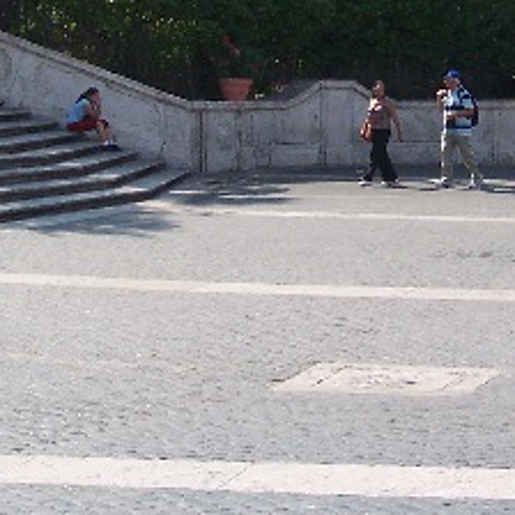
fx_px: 2020
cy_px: -39
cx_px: 481
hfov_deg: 14.4
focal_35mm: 120
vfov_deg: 14.2
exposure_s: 1/350
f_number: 4.8
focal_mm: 8
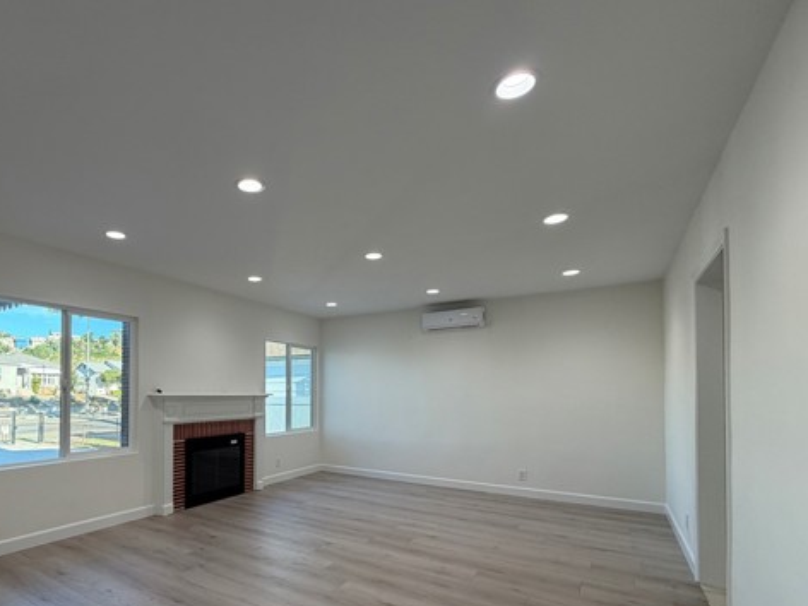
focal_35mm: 19
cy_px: 383
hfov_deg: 82.6
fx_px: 443
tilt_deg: +2.4
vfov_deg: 67.5
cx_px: 289
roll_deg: +0.7
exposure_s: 1/120
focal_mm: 2.22
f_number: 2.2
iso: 80
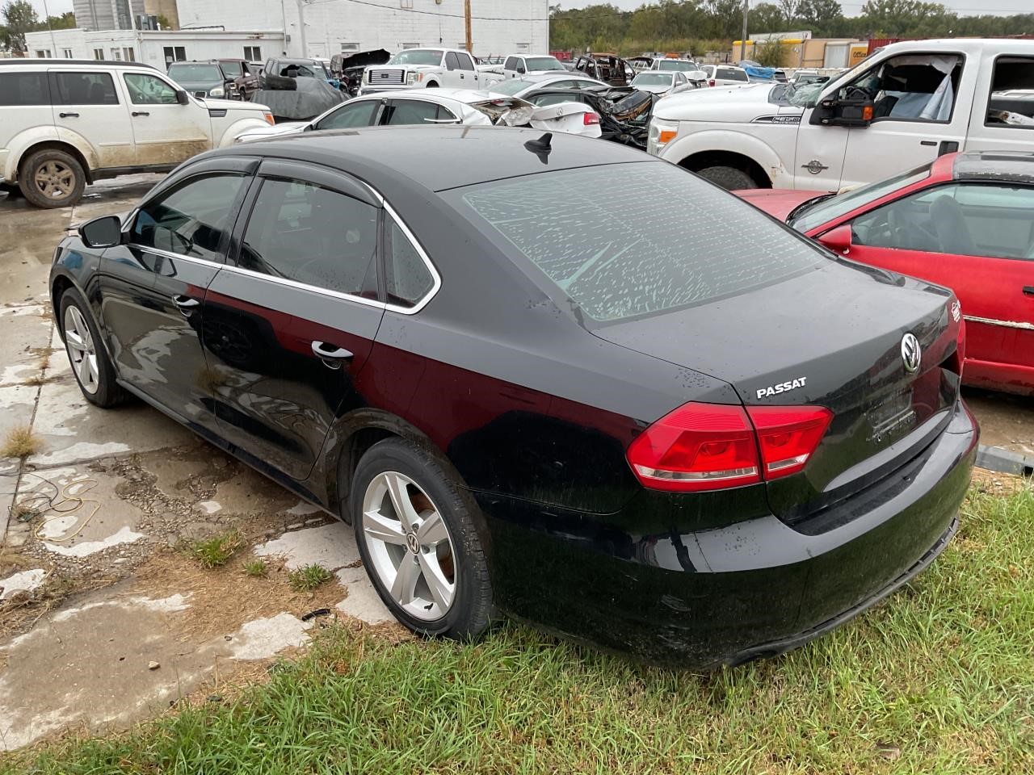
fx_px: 866
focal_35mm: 29
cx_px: 517
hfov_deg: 61.7
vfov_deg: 48.2
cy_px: 388
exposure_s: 1/120
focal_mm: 3
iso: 50
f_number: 1.8
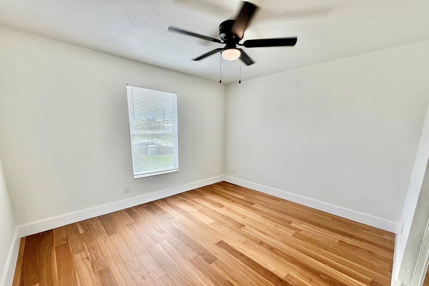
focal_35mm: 15
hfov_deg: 100.4
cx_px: 218
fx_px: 179
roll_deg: -0.4
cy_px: 164
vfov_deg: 76.9
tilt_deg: -11.5
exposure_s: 1/164
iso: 64
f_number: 2.2
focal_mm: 2.22
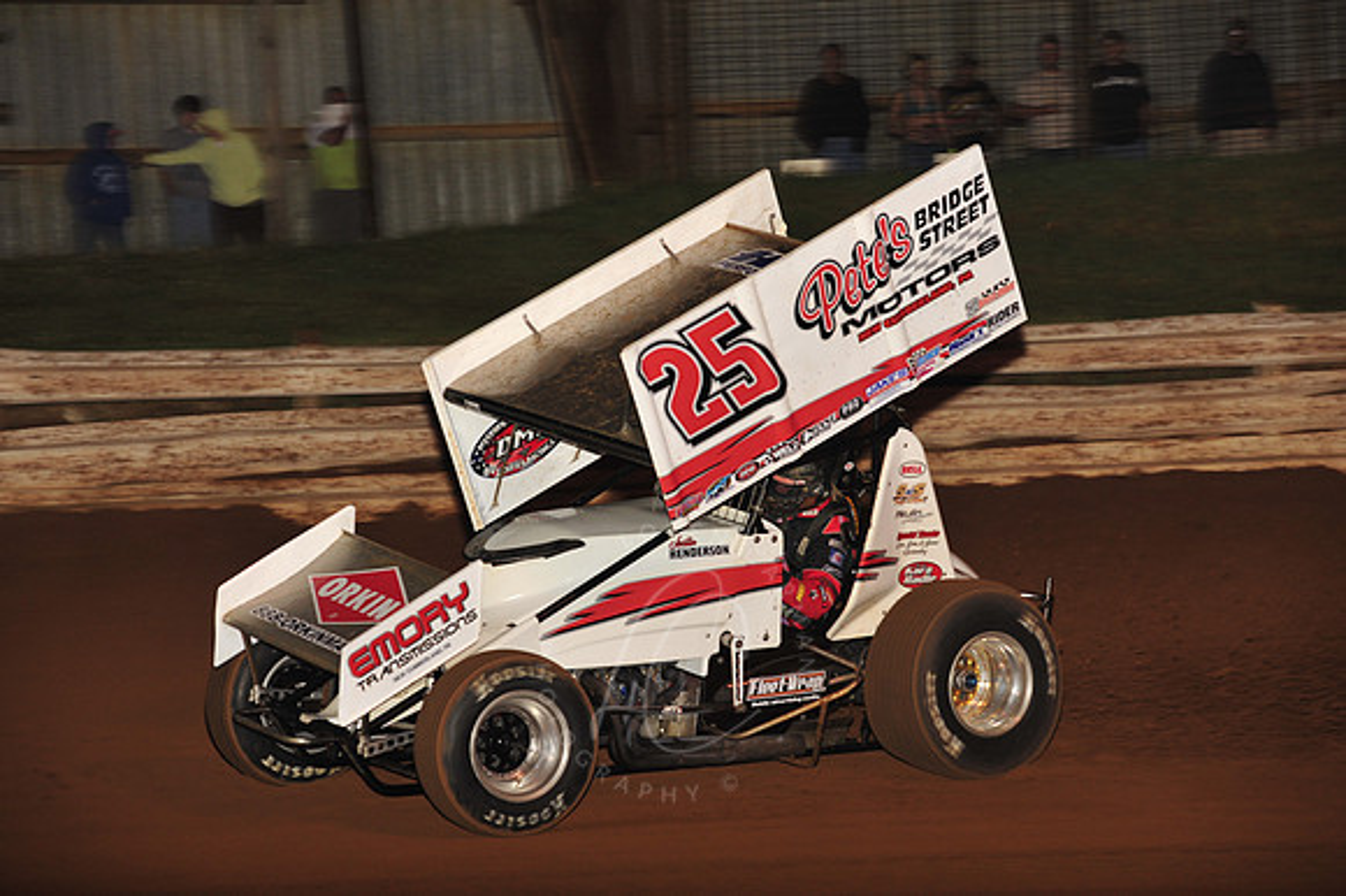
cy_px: 448
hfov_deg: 13.3
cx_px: 673
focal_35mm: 155
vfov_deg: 8.8
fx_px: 5792
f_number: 7.1
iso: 1000
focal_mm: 155
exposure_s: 1/320
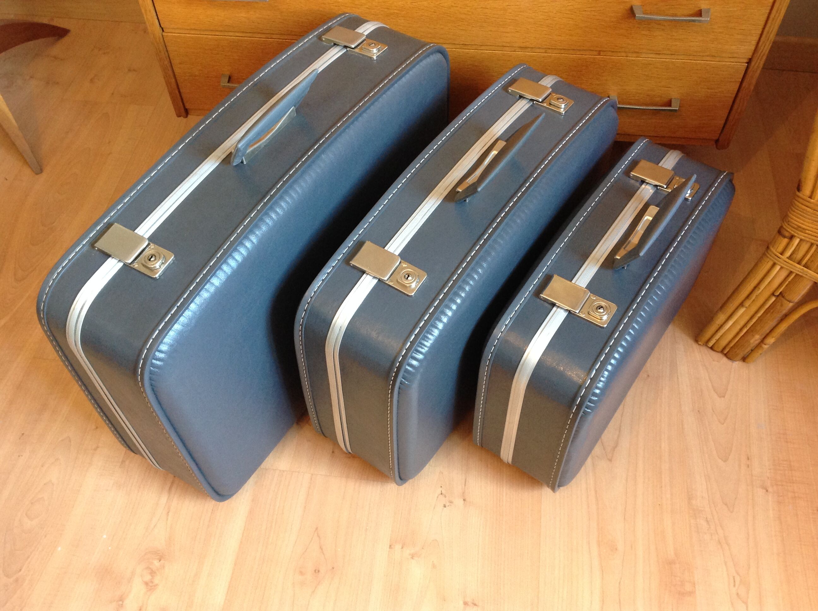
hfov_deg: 52.7
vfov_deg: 40.6
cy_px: 306
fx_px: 826
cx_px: 409
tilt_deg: -54.6
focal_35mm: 35
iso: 160
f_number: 2.4
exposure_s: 1/15
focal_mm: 4.28
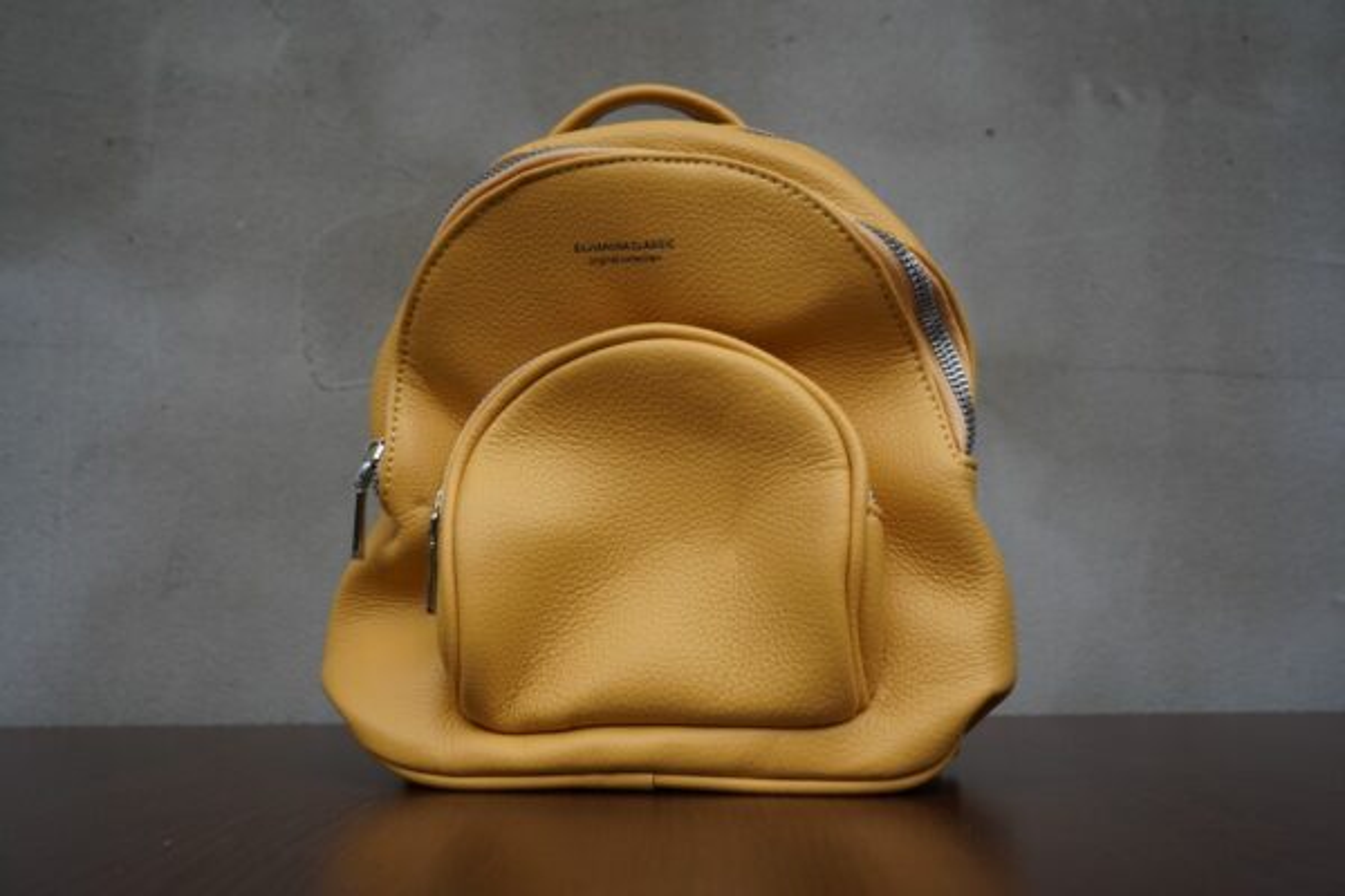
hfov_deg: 54.4
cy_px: 448
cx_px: 672
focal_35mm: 35
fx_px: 1308
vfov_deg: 37.9
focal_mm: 35
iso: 250
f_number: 8
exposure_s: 1/250
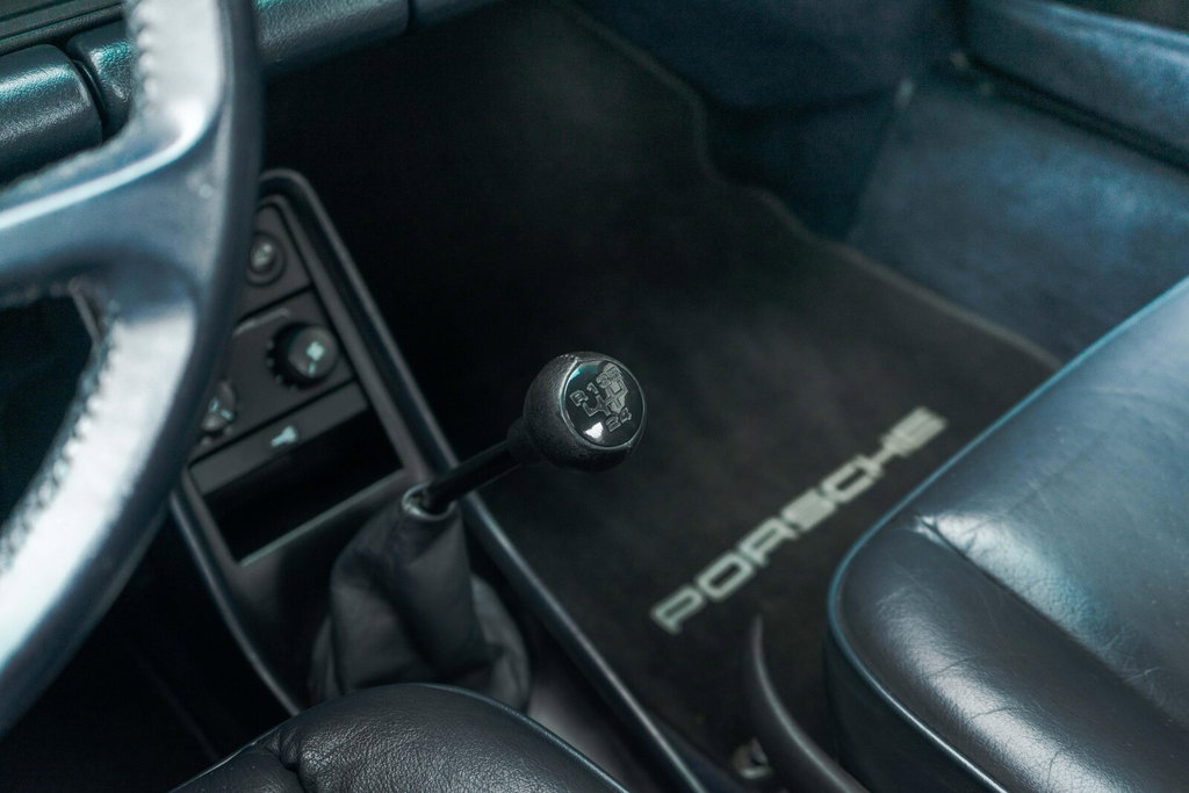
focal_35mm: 39
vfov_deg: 34.2
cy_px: 396
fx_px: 1288
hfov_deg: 49.5
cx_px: 594
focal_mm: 39
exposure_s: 1/30
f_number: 4
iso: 500
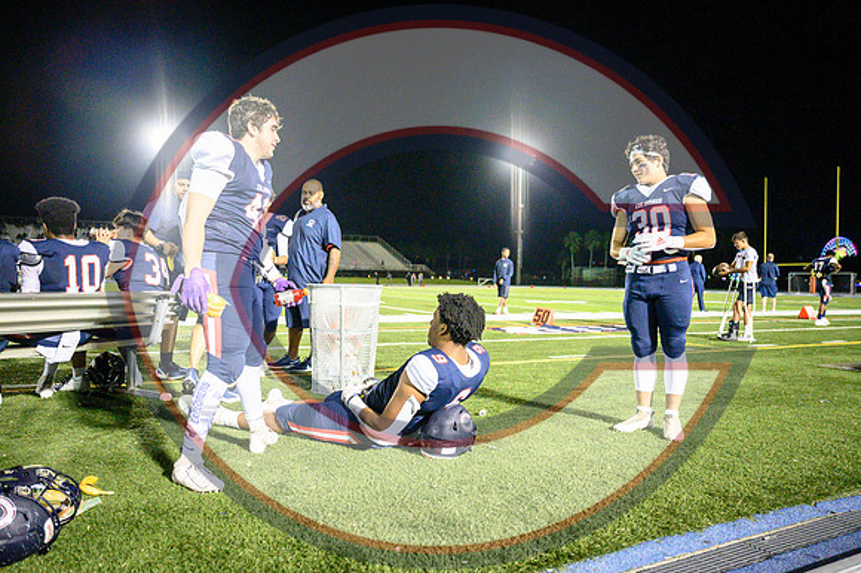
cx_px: 430
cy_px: 286
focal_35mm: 26
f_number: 2.8
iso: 18000
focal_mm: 26.5
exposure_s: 1/3200
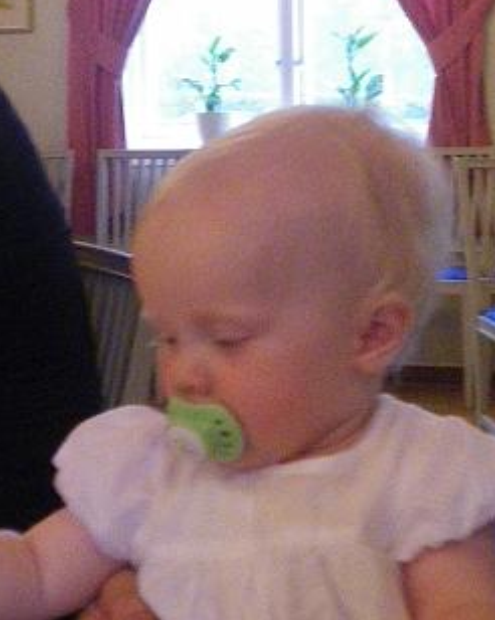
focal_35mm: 91
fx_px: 1668
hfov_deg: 16.6
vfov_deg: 21.0
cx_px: 467
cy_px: 300
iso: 400
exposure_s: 1/15
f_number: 3.5
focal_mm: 5
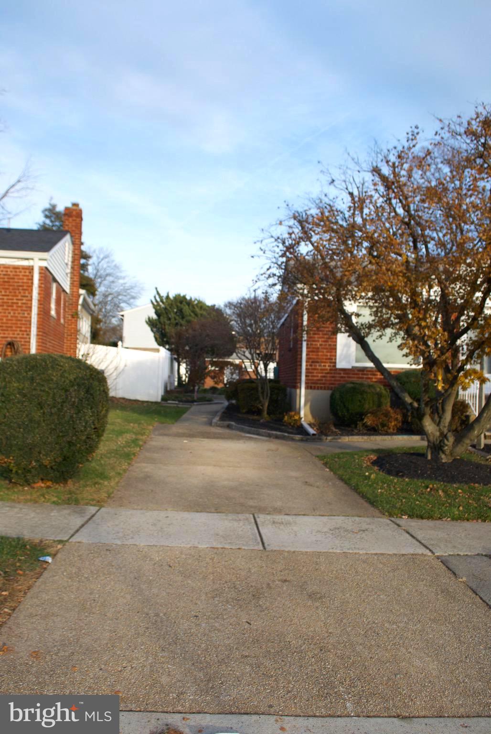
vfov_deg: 67.3
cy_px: 367
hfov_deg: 48.0
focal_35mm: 27
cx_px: 246
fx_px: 551
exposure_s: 1/160
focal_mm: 18
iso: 100
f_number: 6.3
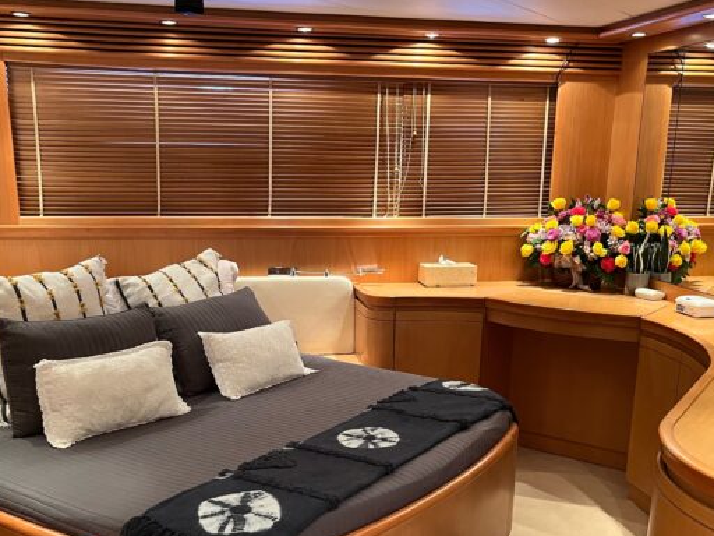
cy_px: 374
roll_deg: -0.9
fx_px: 804
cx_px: 368
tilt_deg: -15.1
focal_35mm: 39
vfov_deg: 36.3
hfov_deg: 47.9
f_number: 1.6
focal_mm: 5.1
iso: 400
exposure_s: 1/50
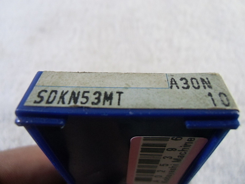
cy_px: 92
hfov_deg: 71.6
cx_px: 122
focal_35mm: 24
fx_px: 170
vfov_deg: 56.8
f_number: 3
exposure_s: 1/125
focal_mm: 4.24
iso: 400
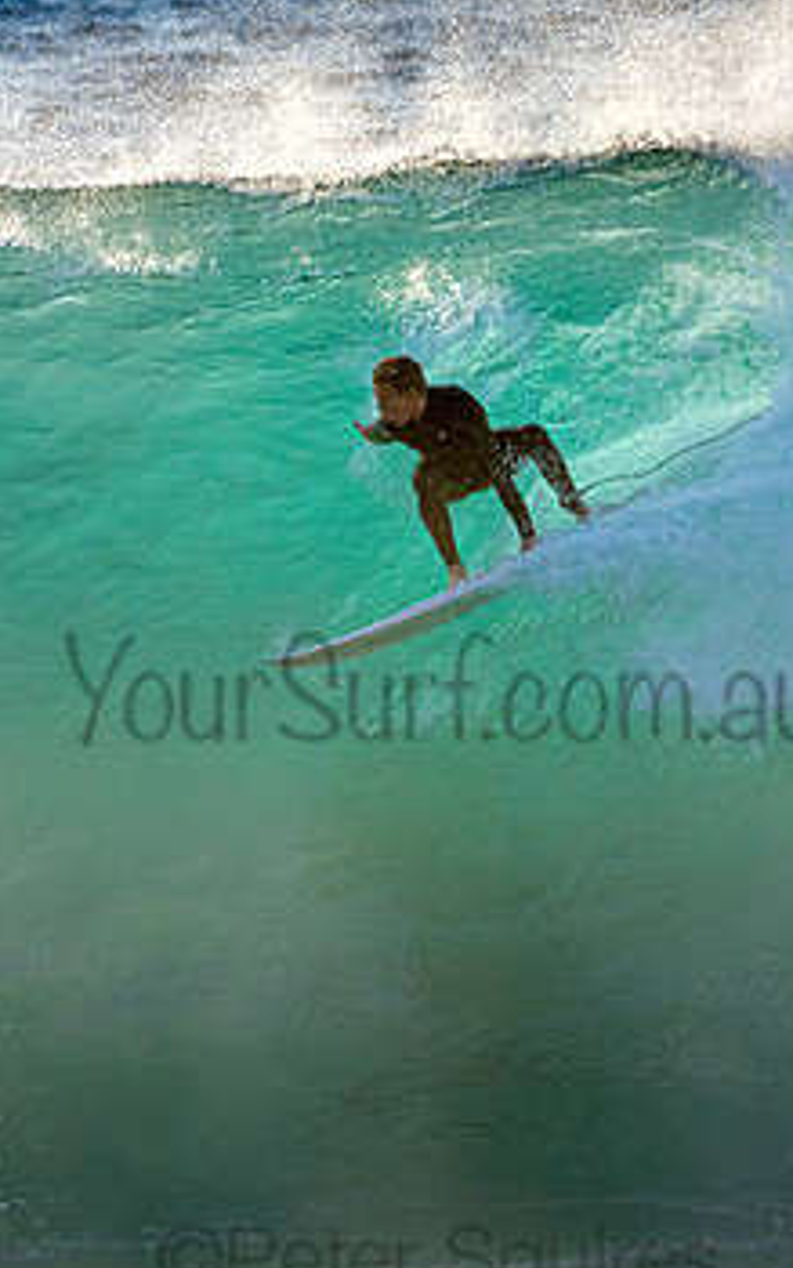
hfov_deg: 0.9
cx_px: 491
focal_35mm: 1404
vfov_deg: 1.5
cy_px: 702
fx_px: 48509
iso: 400
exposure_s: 1/2000
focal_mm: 500
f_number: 5.6
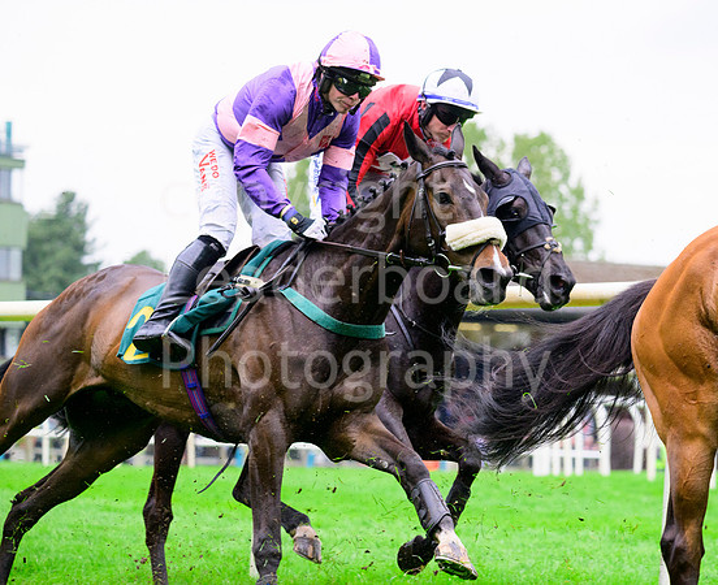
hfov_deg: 9.7
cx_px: 445
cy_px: 269
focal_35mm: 197
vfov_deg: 8.0
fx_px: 4210
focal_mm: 160
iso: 1600
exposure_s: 1/1600
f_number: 5.6
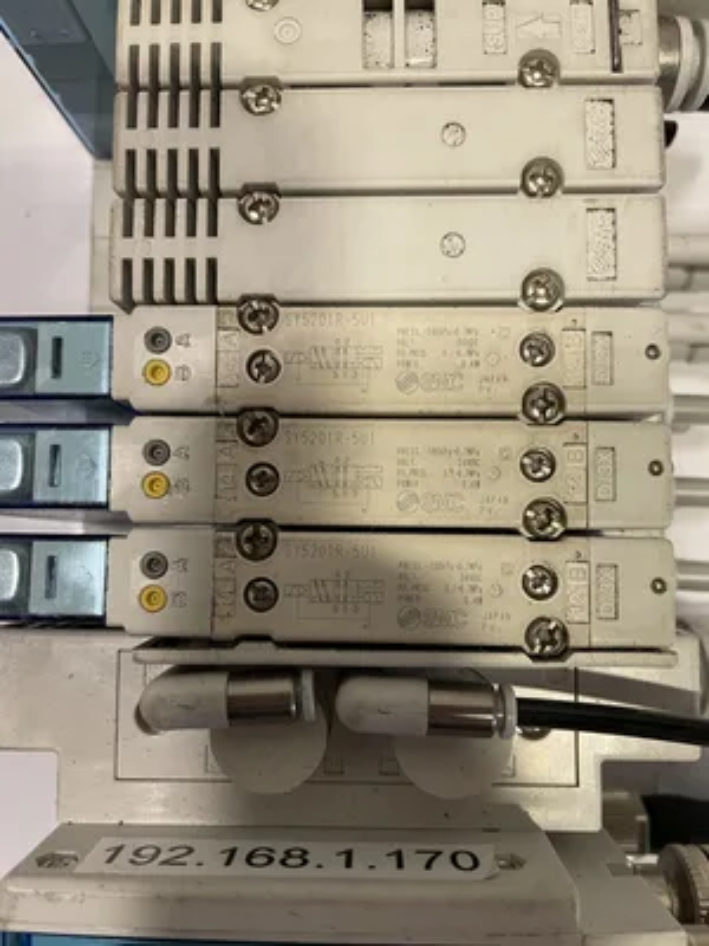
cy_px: 473
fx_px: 710
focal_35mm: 26
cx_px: 354
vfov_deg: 67.3
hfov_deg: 53.1
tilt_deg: -86.4
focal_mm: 4.2
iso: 200
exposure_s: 1/60
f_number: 1.6
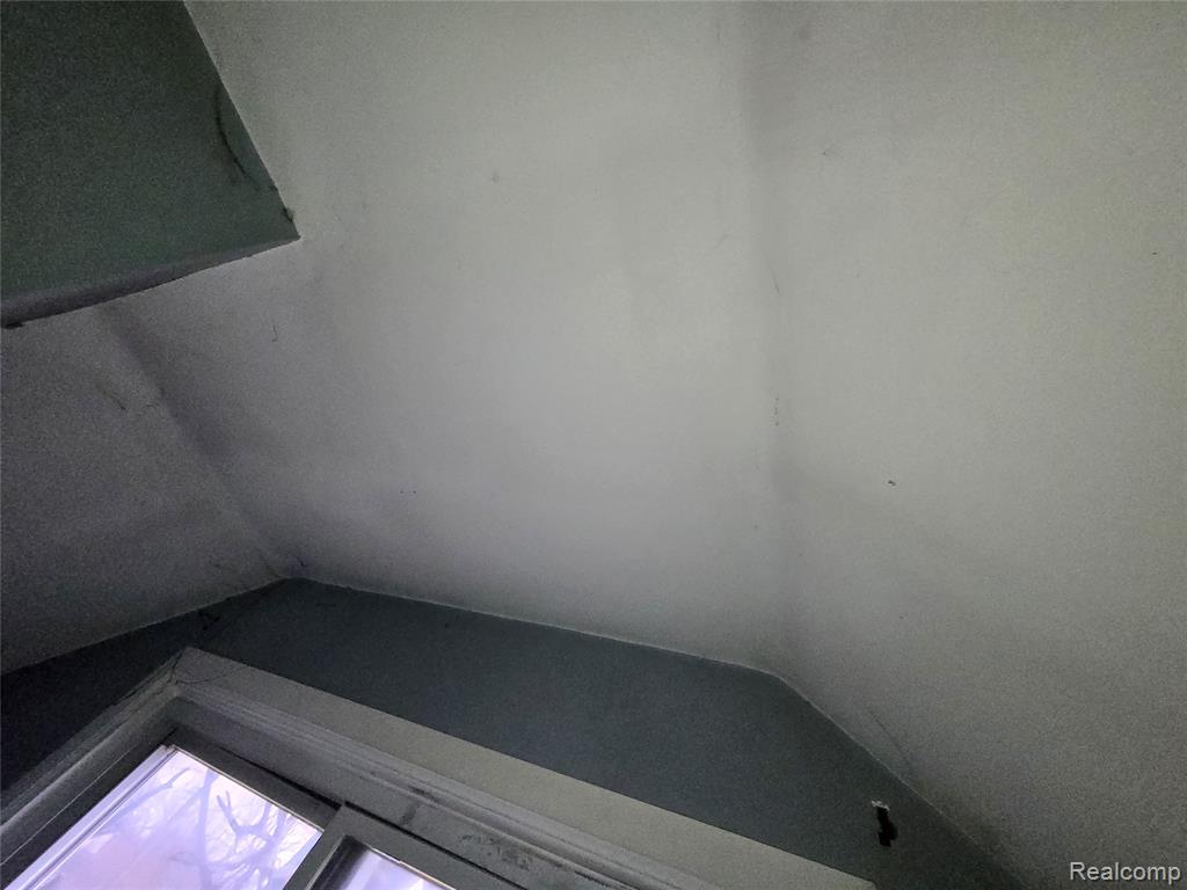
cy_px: 445
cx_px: 594
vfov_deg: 89.9
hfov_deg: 106.2
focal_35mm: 13
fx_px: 446
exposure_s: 1/60
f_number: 2.2
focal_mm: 2.2
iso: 800
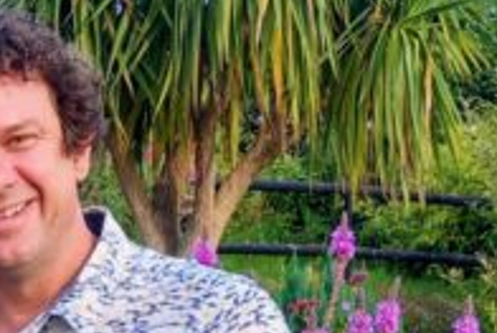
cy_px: 484
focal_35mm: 123
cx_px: -109
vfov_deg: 10.8
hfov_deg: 16.0
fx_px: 1699
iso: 32
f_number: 1.8
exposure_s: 1/100
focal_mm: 4
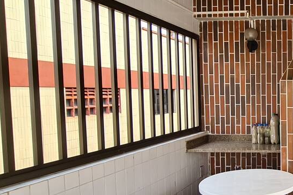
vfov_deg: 36.8
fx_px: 293
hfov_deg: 43.3
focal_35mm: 36
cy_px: 115
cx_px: 310
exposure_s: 1/233
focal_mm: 2.2
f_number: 2.2
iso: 50
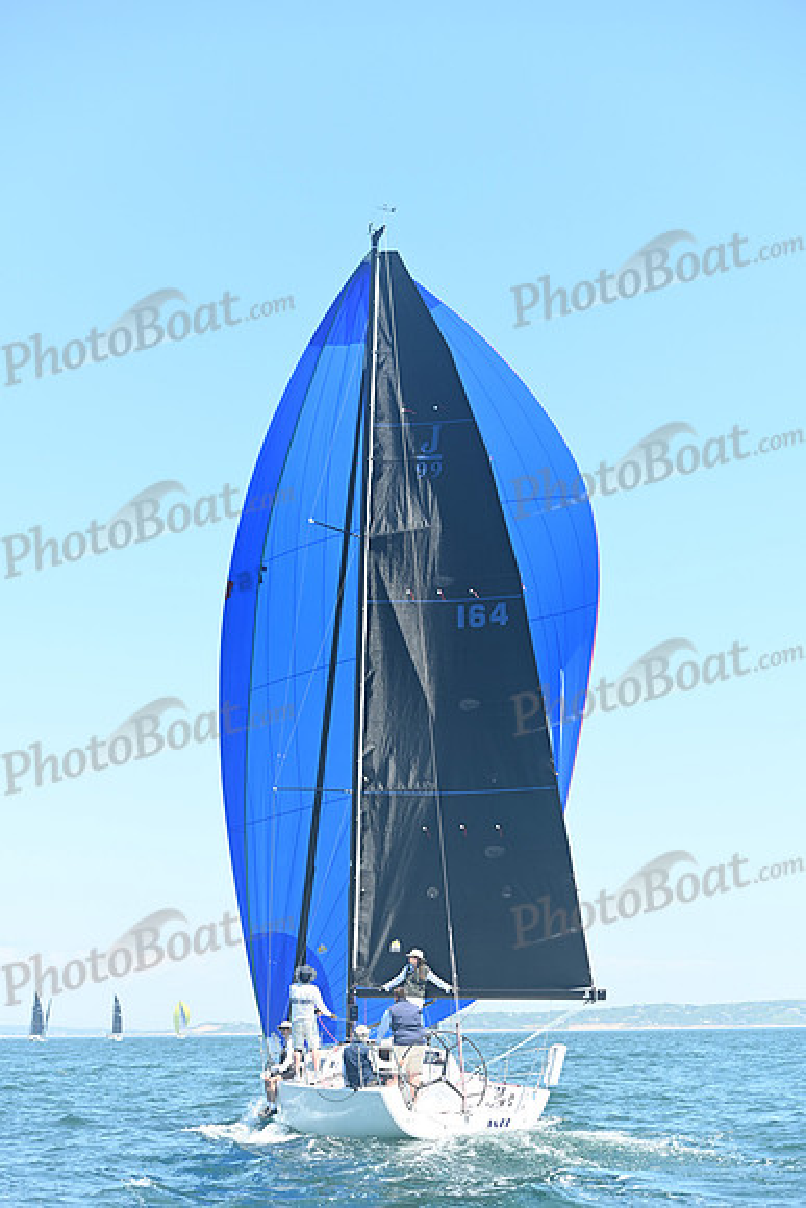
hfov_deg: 19.5
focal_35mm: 70
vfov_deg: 28.8
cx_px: 403
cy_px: 604
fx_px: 2349
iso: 320
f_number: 4.5
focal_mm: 70
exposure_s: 1/1000
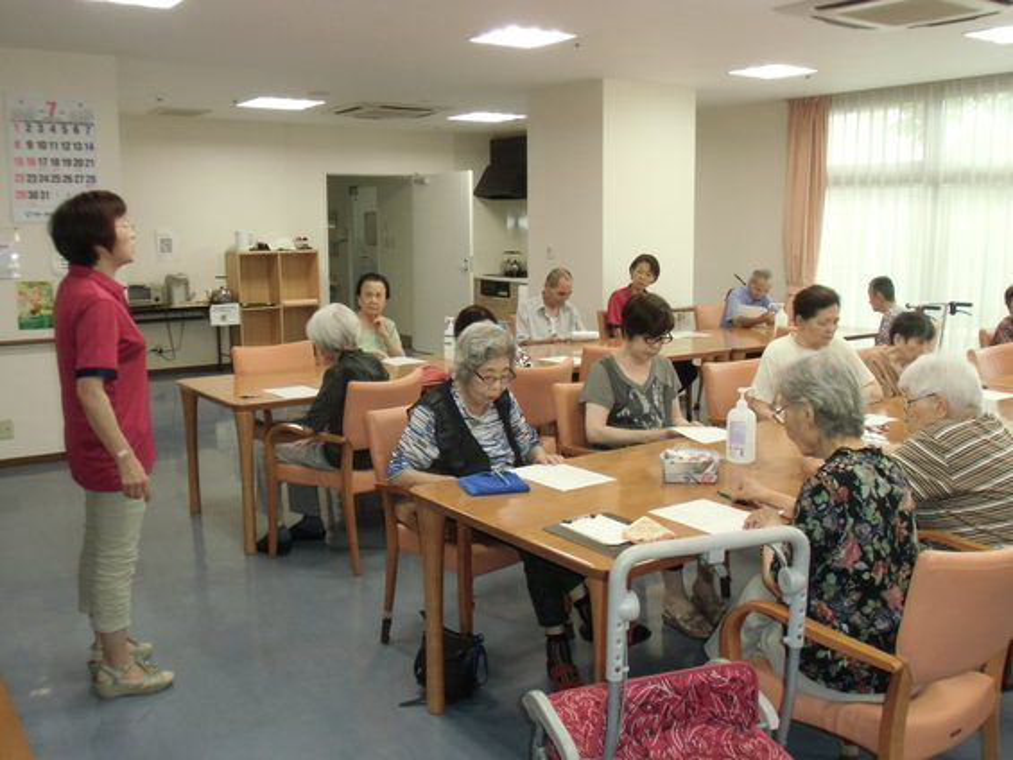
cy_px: 380
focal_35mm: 33
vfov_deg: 43.0
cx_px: 506
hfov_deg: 55.3
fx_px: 966
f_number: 3.7
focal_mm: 5.93
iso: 400
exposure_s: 1/100
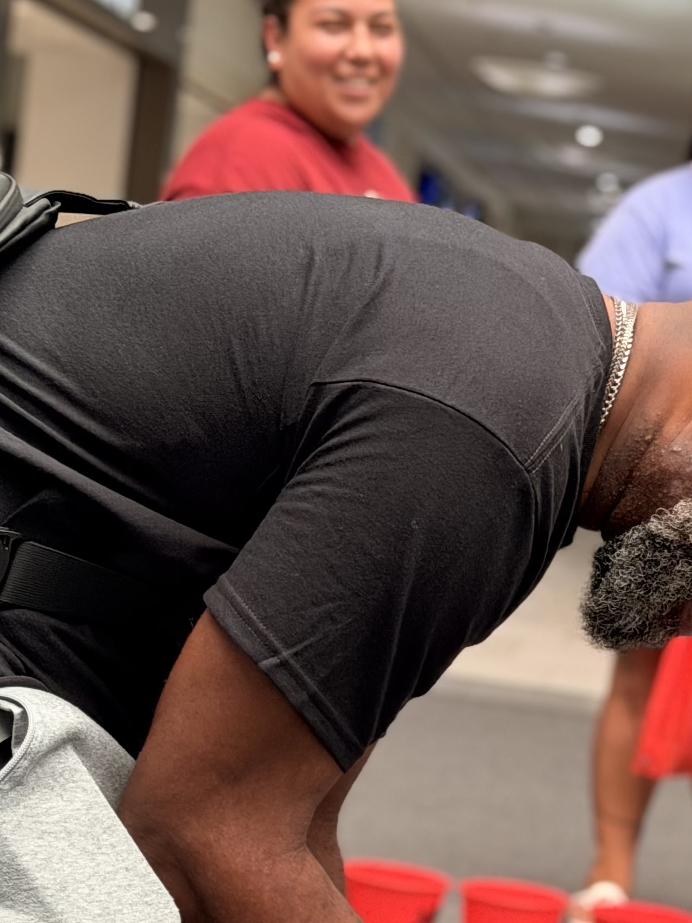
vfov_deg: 15.5
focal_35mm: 125
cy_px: 932
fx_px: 3332
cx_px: 672
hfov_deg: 11.7
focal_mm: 6.76
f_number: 1.78
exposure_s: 1/154
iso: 100
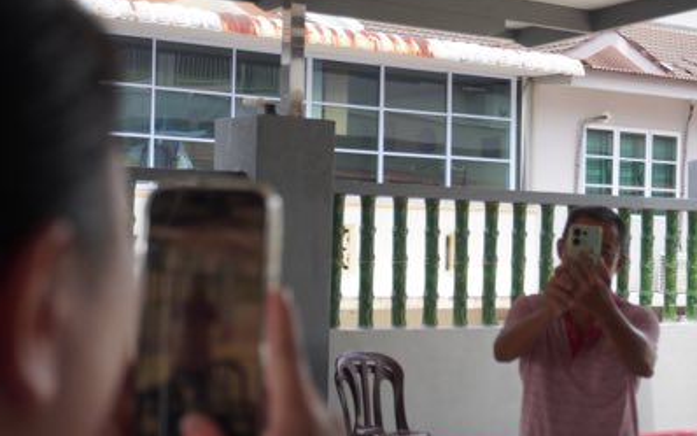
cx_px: 392
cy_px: 254
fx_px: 1330
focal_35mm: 70
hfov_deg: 29.3
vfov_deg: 18.6
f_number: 5.6
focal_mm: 38
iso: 160
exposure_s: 1/160
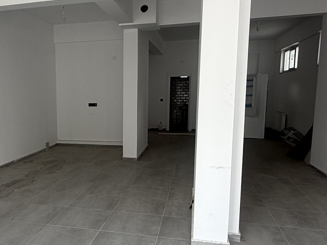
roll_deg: +0.6
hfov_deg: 49.6
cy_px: 142
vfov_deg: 39.5
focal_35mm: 36
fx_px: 340
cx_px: 88
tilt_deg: -8.2
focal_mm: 2.22
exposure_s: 1/151
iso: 50
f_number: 2.2
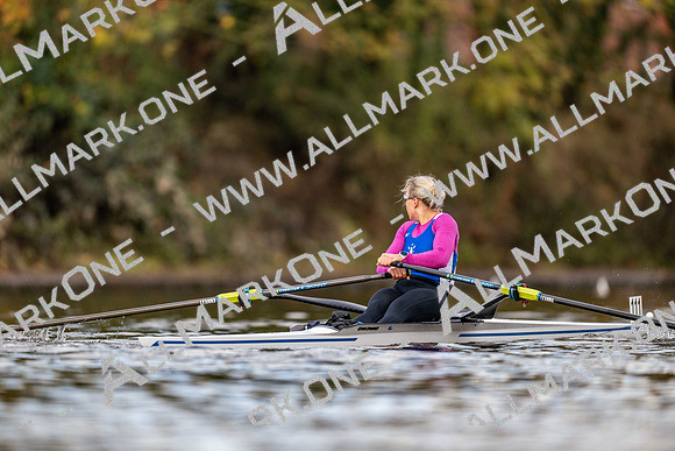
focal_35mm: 600
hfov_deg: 3.4
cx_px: 338
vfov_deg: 2.3
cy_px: 226
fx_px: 11252
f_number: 4
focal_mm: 600
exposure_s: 1/2500
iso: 1600
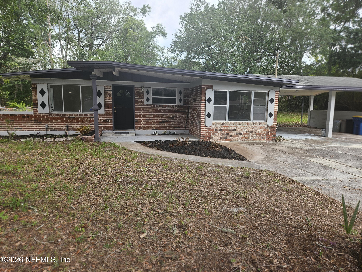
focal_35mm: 23
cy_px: 136
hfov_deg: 73.9
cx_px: 181
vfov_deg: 58.9
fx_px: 241
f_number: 1.8
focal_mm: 5.4
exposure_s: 1/265
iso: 25
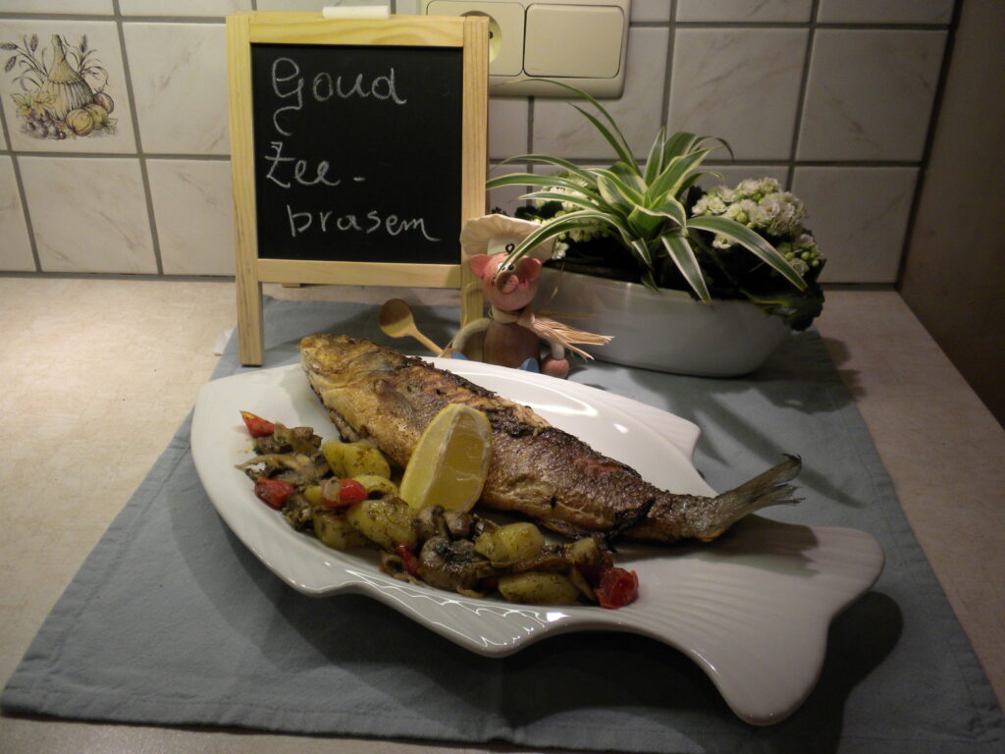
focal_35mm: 37
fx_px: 1074
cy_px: 377
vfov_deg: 38.7
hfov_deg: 50.1
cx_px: 502
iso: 148
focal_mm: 6.6
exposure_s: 1/64.2
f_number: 3.5
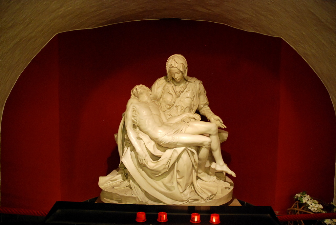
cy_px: 112
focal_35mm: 27
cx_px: 168
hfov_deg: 67.3
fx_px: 252
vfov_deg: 48.1
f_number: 3.5
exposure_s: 1/8
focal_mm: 18
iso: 1250
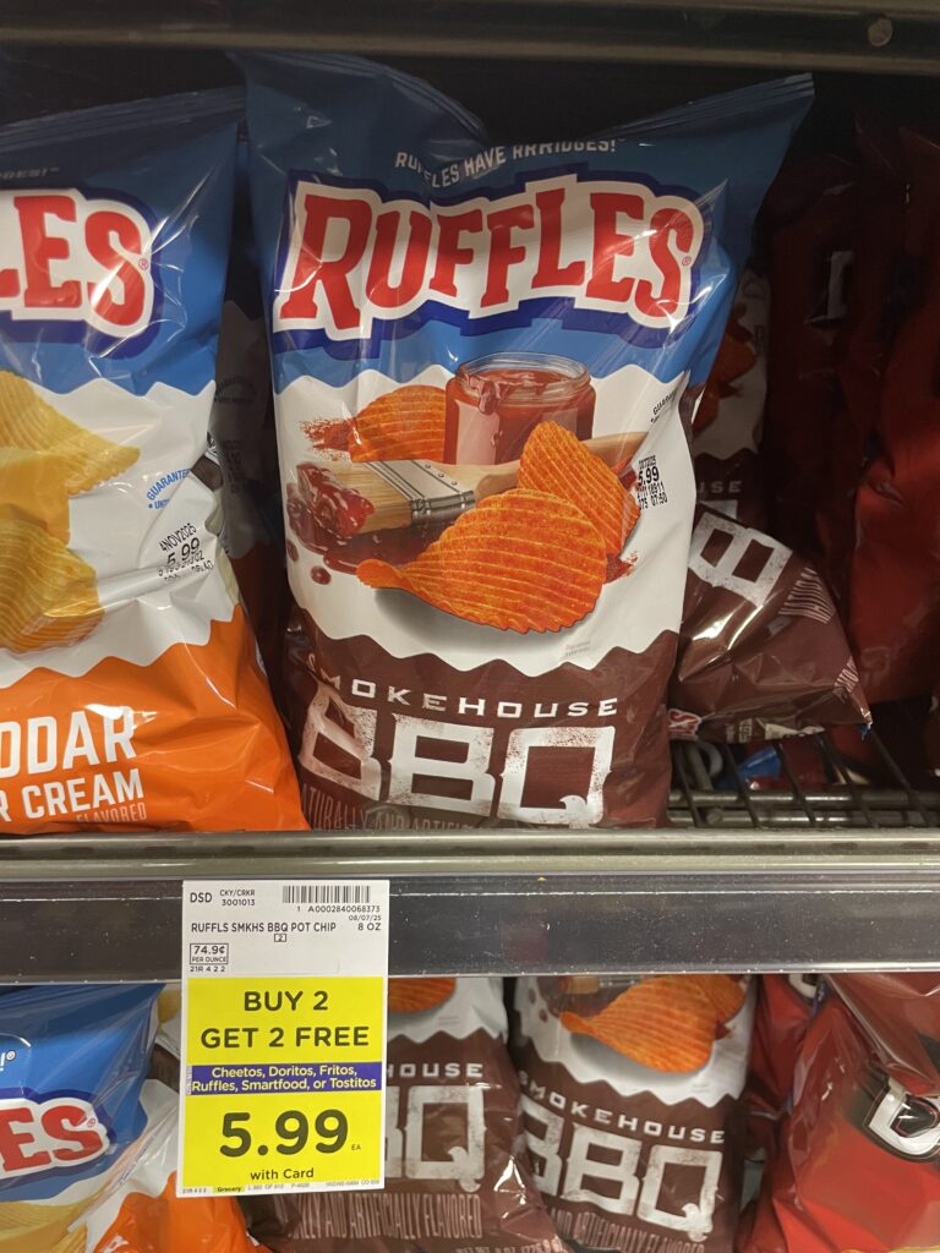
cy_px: 626
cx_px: 470
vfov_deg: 67.3
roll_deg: -1.9
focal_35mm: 26
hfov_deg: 53.1
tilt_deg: -31.1
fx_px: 941
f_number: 1.6
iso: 320
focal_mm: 4.2
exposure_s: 1/60
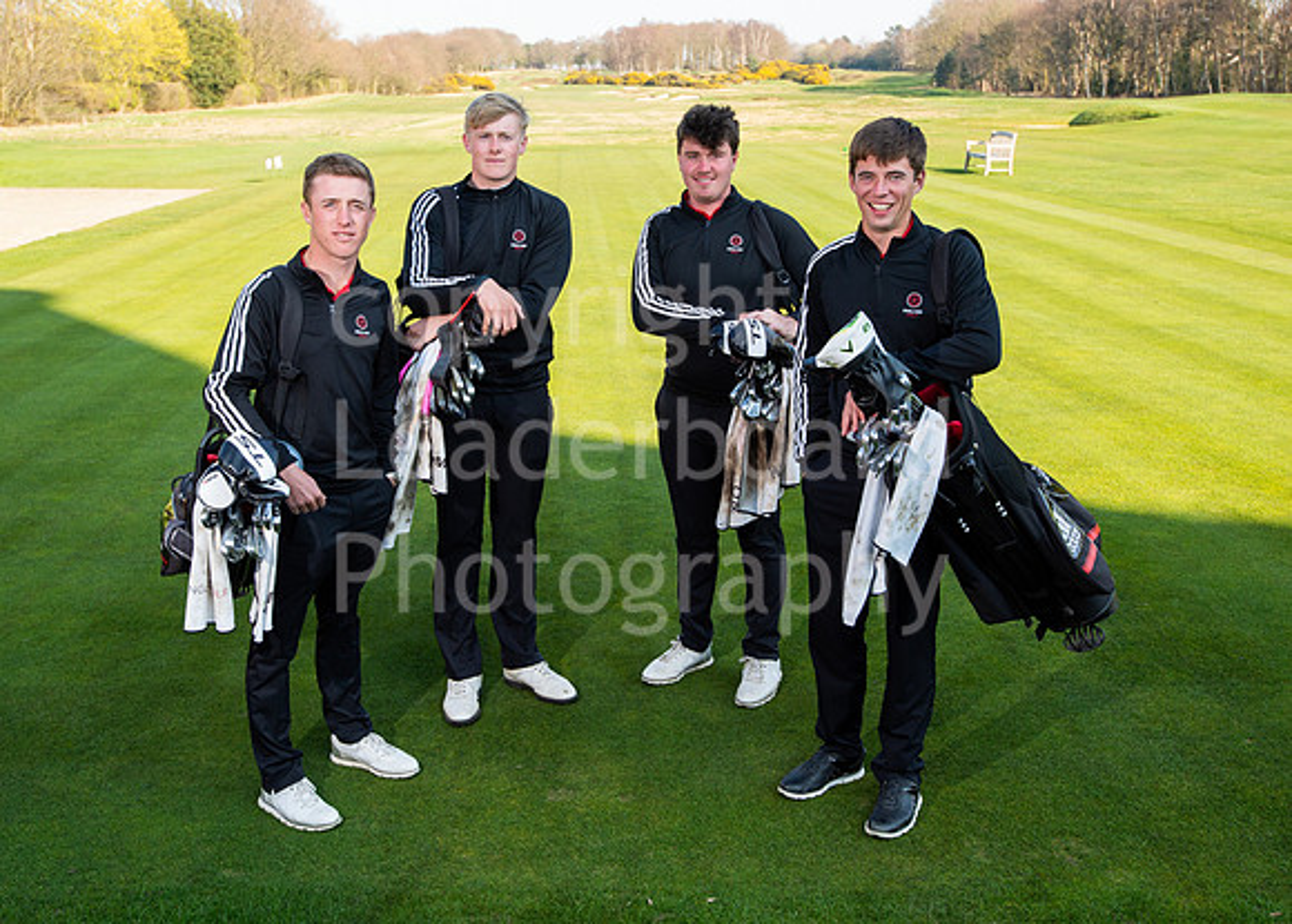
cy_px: 473
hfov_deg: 49.2
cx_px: 633
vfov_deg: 36.3
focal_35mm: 38
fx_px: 1411
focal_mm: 35
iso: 400
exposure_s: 1/500
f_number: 7.1
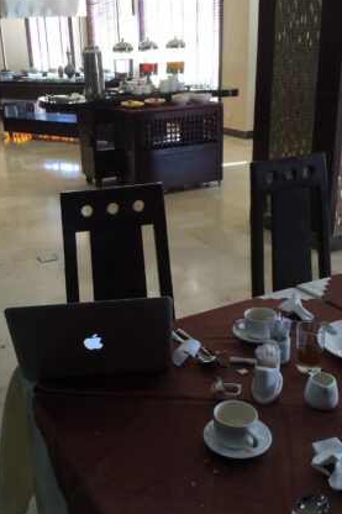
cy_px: 263
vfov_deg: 48.5
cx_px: 135
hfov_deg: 33.3
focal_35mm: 40
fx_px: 570
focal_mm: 4.12
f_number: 2.2
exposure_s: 1/30
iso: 50
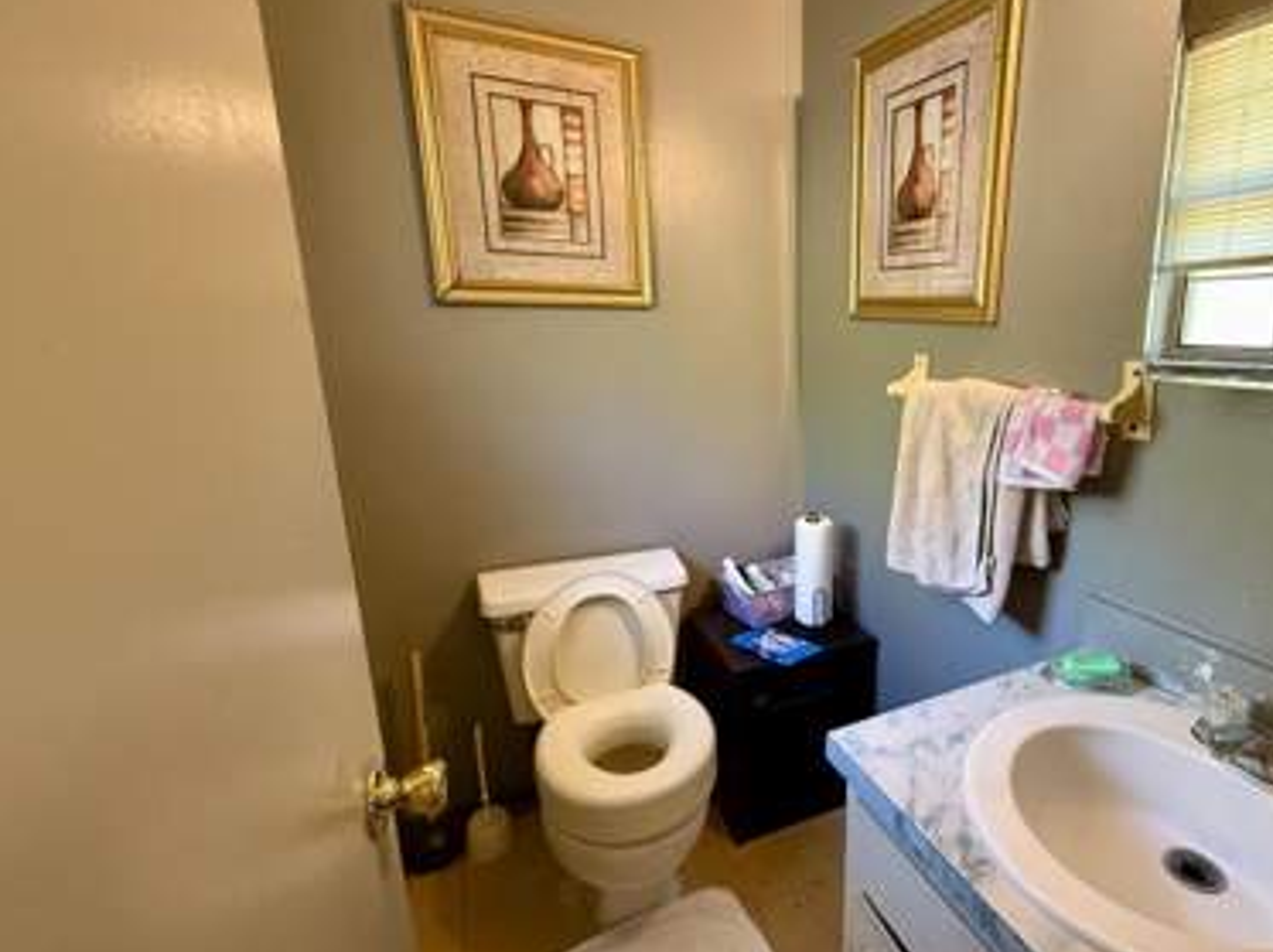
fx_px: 661
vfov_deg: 71.5
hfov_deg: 85.9
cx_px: 805
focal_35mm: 18
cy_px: 483
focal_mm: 2.22
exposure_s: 1/60
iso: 640
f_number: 2.2
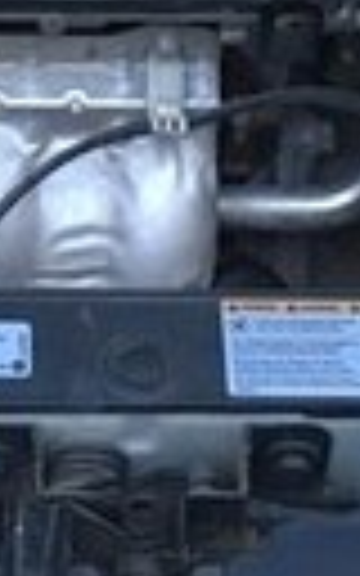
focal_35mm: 158
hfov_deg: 8.3
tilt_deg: -36.7
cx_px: 81
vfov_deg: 12.2
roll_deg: -2.0
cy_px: -430
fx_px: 2480
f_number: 2.2
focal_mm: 4.15
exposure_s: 1/33
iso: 160
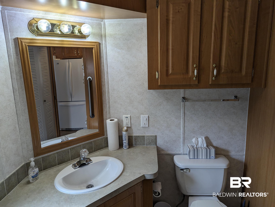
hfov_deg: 71.5
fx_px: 191
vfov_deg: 56.9
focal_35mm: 24
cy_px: 104
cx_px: 138
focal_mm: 6.81
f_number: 1.85
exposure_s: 1/120
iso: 69
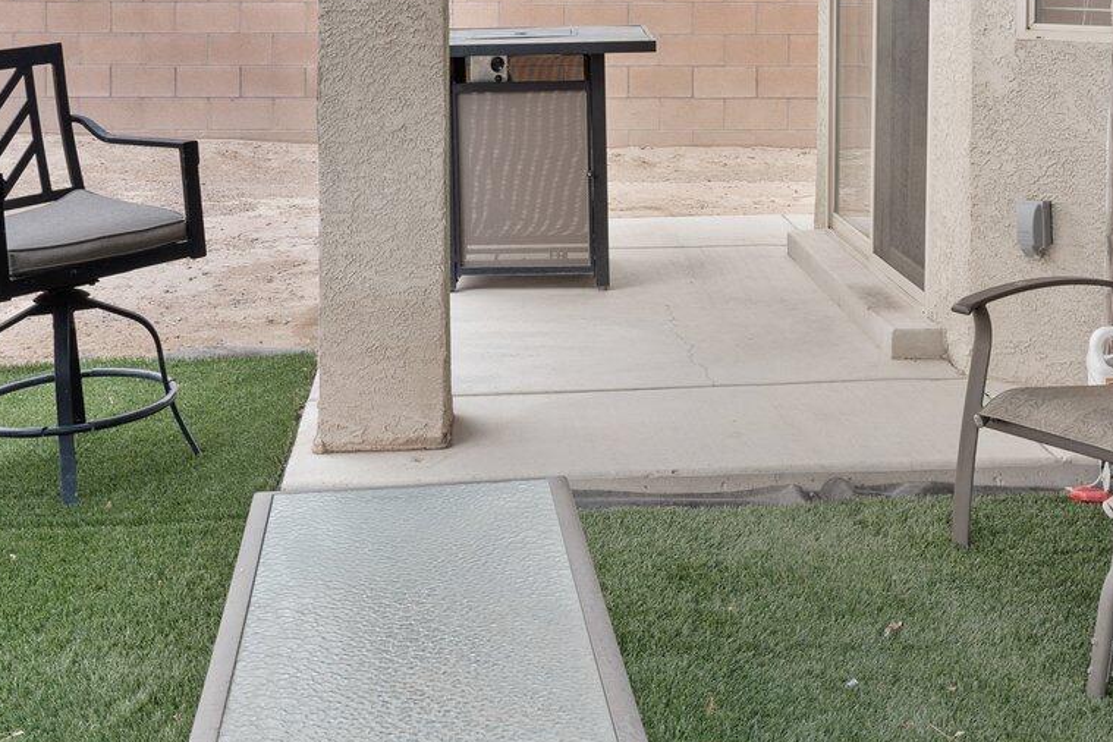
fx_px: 1669
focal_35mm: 54
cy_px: -30
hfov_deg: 36.8
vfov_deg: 23.8
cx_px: 510
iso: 200
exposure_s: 1/2
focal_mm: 20
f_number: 9
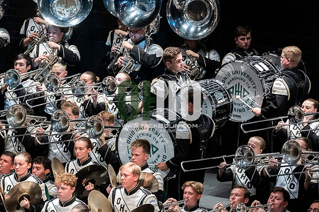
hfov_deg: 6.9
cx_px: 160
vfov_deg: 4.6
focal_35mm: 300
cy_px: 106
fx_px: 2657
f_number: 4
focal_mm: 200
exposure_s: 1/500
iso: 4000
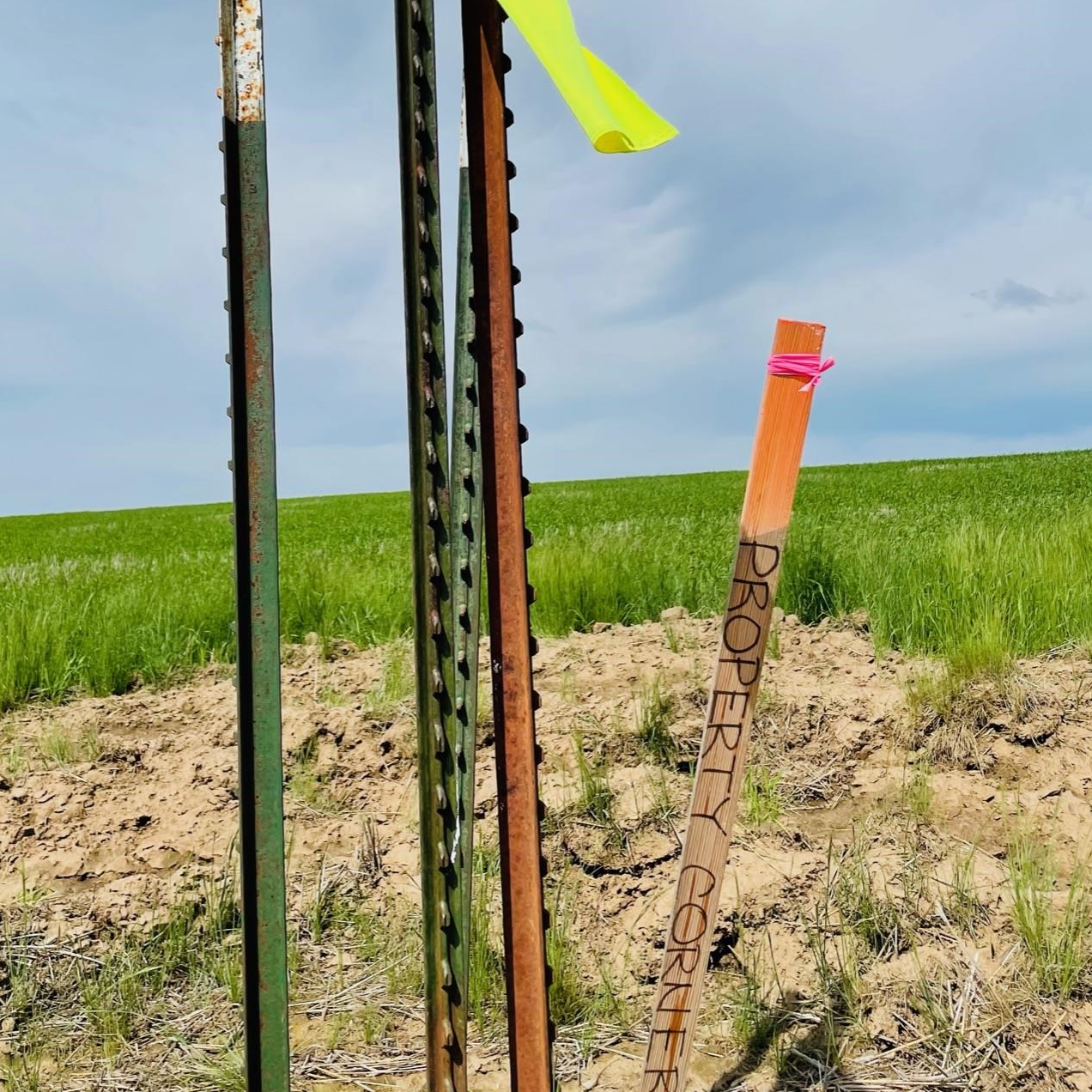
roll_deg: +1.4
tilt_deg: +7.7
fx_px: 1321
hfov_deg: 44.8
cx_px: 482
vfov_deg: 44.4
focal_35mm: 37
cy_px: 388
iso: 32
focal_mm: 4.2
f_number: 1.6
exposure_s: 1/6897
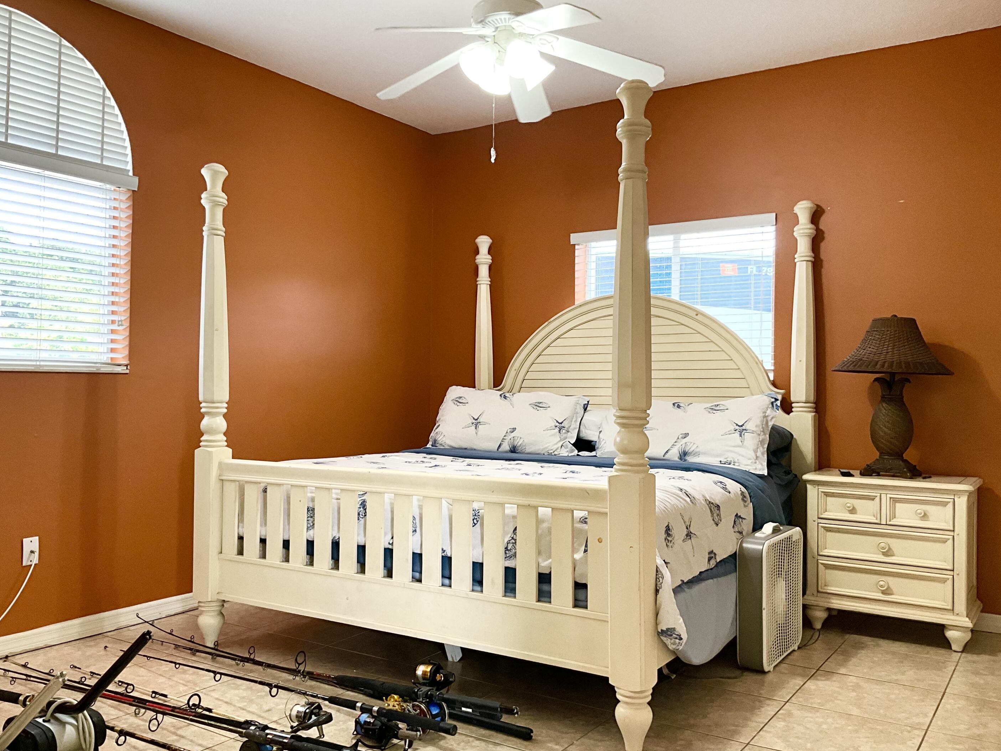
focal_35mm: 31
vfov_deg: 45.4
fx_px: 897
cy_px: 372
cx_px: 472
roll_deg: -0.7
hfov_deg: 58.3
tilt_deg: +0.3
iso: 64
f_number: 1.8
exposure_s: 1/62
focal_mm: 3
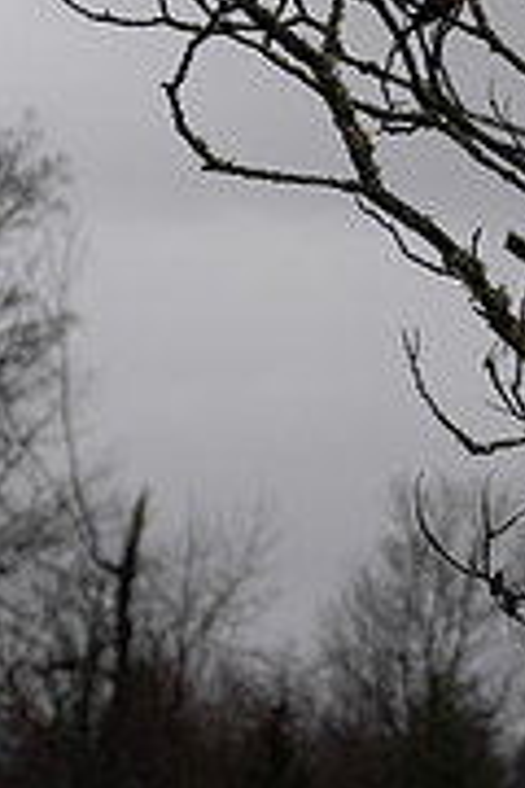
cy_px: 166
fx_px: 3828
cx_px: 442
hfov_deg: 7.8
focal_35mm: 175
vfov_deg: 11.7
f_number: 2
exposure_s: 1/1000
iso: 160
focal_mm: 70
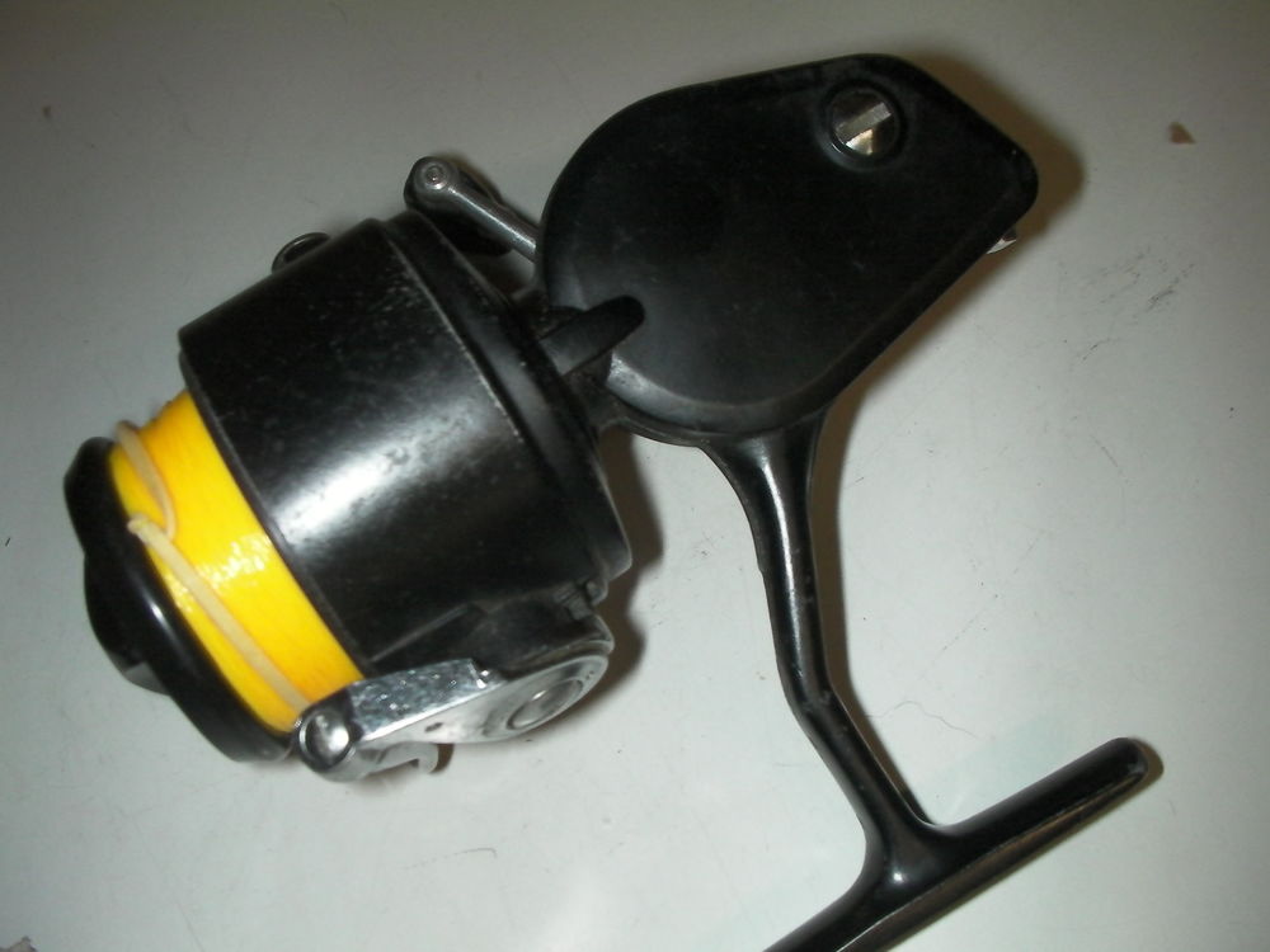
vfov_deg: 37.7
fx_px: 1394
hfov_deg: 49.0
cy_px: 476
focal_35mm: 38
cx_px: 635
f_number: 5.6
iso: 200
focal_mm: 6.3
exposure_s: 1/30
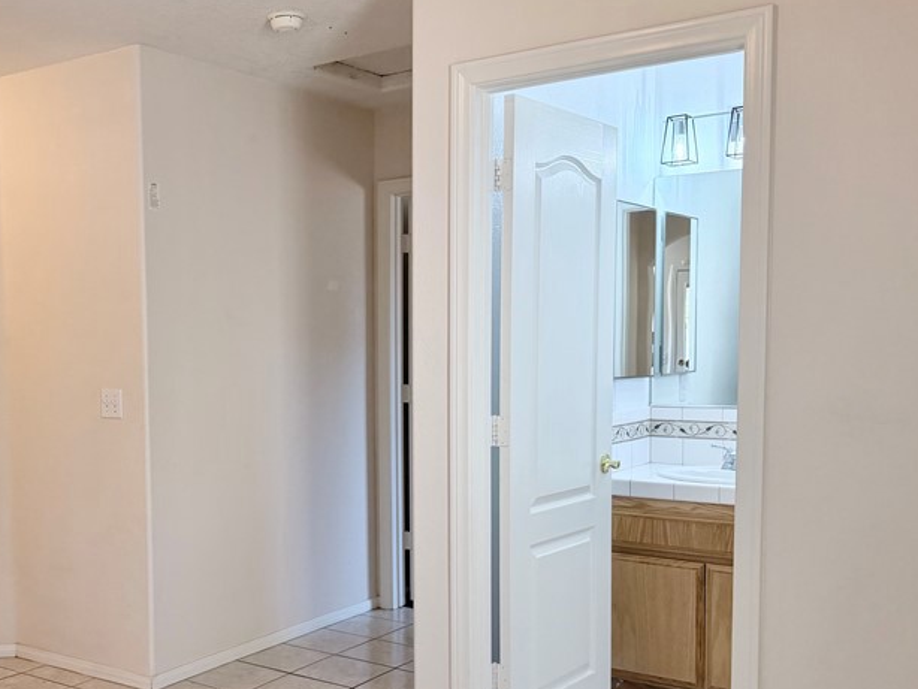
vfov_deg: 35.9
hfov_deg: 45.9
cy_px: 413
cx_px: 289
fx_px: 1061
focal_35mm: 40
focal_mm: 6.76
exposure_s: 1/206
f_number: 1.78
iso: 200
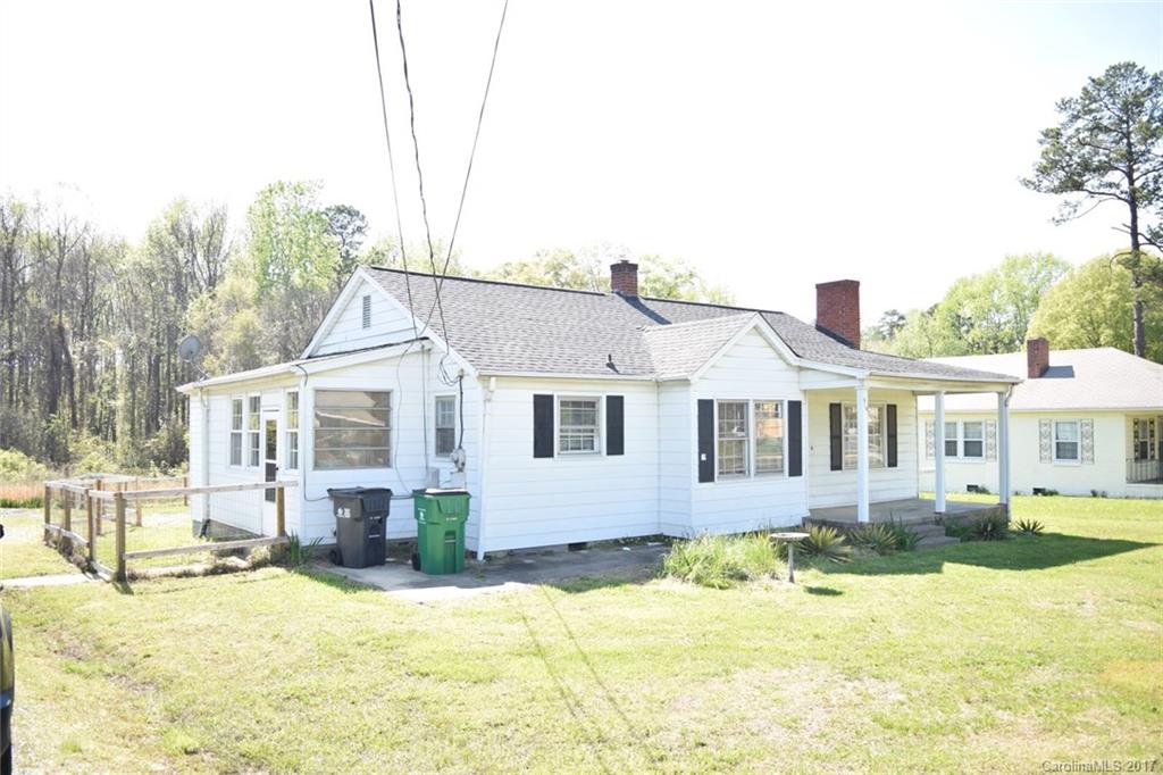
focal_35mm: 27
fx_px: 872
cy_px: 388
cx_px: 582
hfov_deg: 67.4
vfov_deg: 47.9
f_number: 3.5
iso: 100
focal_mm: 18
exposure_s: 1/200
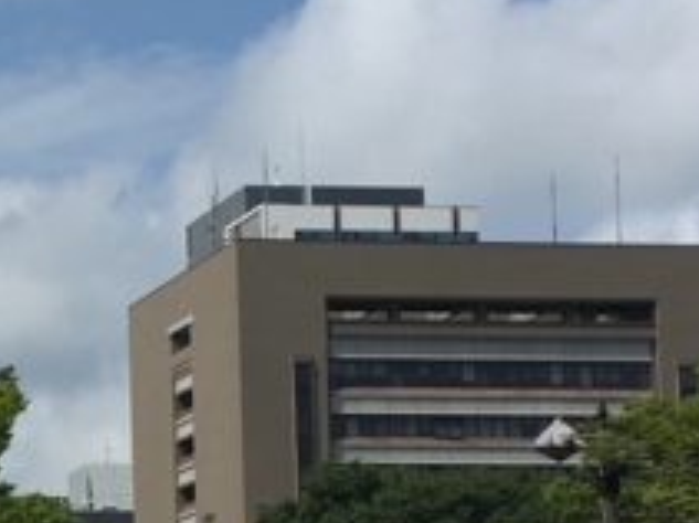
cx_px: -335
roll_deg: +0.6
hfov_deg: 13.3
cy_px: 566
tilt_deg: +8.2
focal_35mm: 141
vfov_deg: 10.4
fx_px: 2846
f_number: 2.2
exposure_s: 1/3344
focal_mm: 4.15
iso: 25
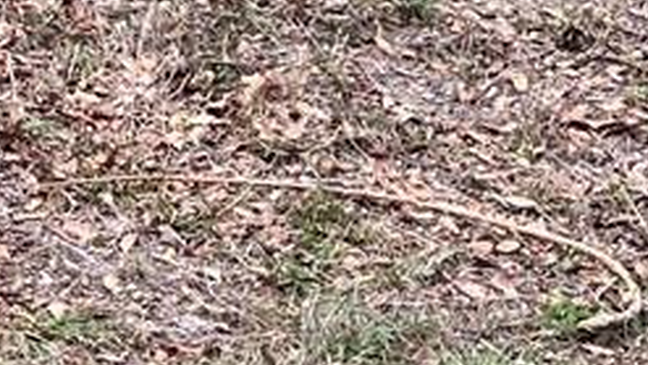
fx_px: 3402
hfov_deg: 10.0
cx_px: -706
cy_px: -491
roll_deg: -0.2
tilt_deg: -4.7
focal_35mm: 198
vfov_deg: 5.9
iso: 25
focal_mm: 3.99
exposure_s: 1/121
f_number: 1.8
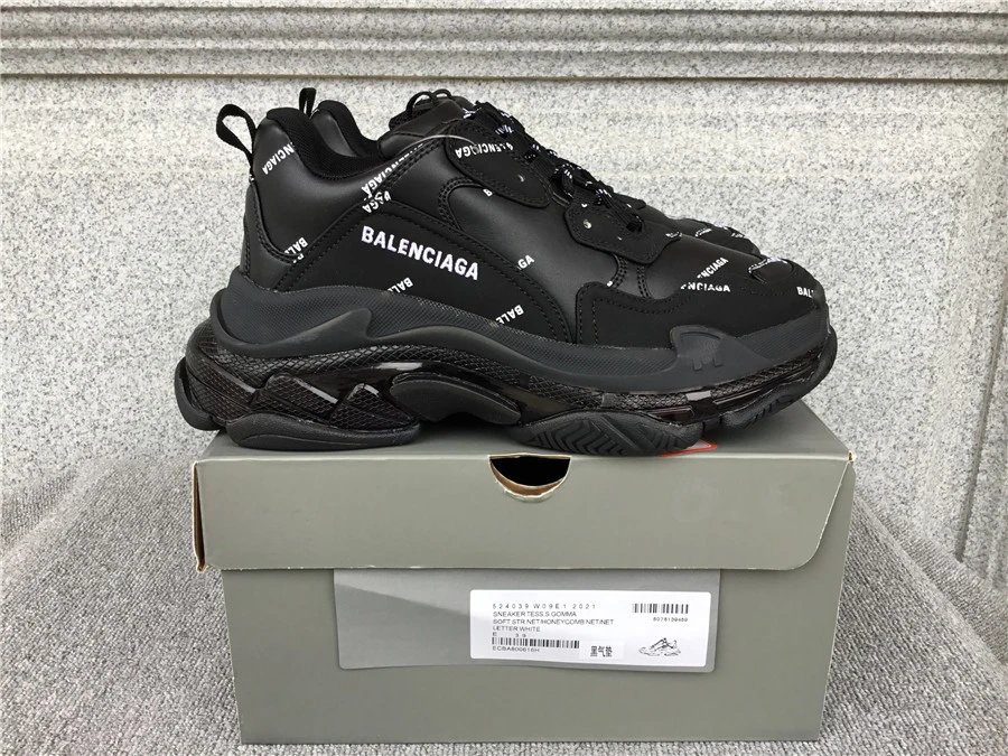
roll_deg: +0.5
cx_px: 504
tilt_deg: -18.3
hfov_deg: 58.4
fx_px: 903
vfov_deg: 45.4
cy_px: 378
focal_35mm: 31
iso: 40
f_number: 2.4
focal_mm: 3.3
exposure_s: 1/100
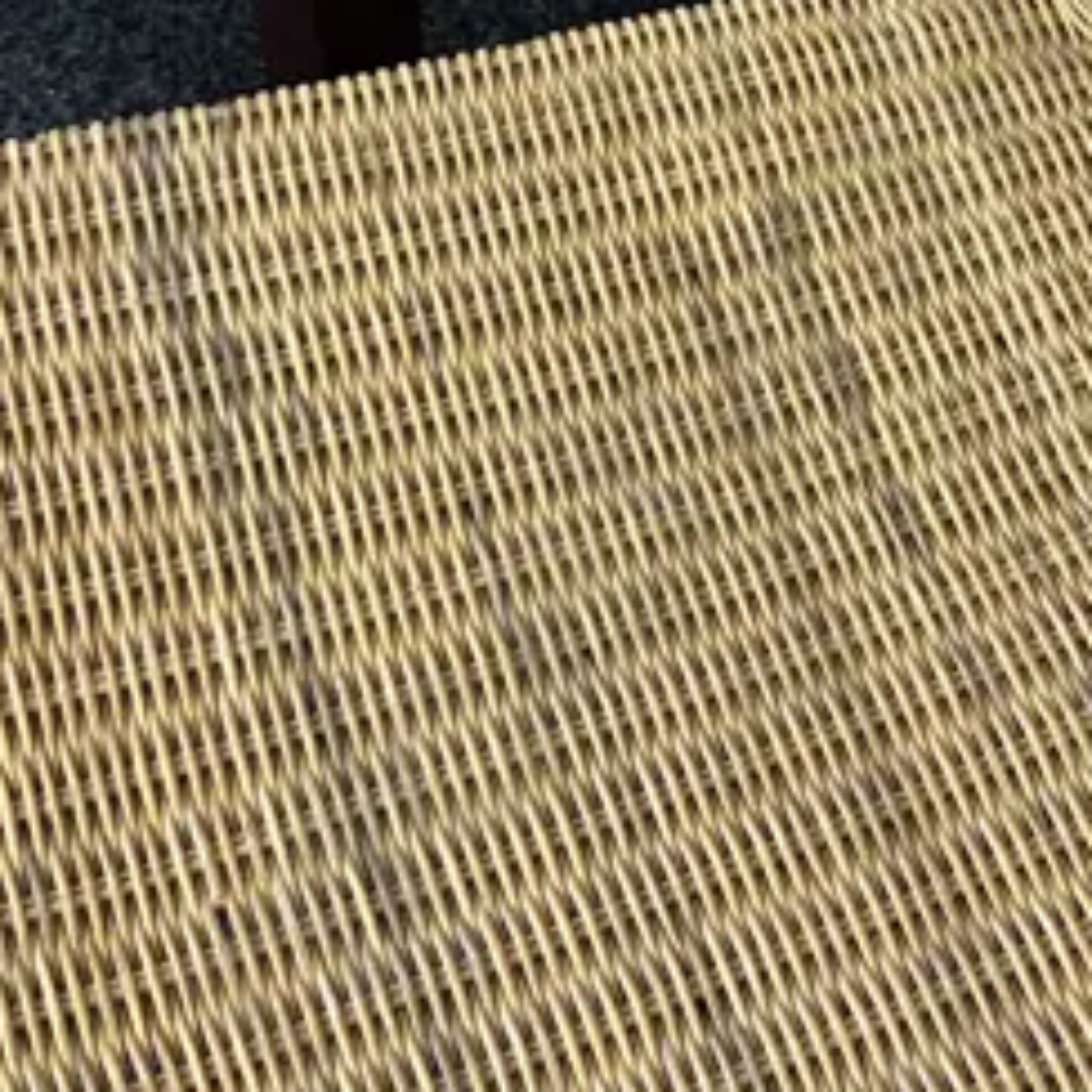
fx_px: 3176
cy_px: -107
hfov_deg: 19.0
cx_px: 1101
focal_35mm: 89
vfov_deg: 18.7
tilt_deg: -47.0
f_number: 1.78
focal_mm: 6.86
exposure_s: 1/50
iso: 125
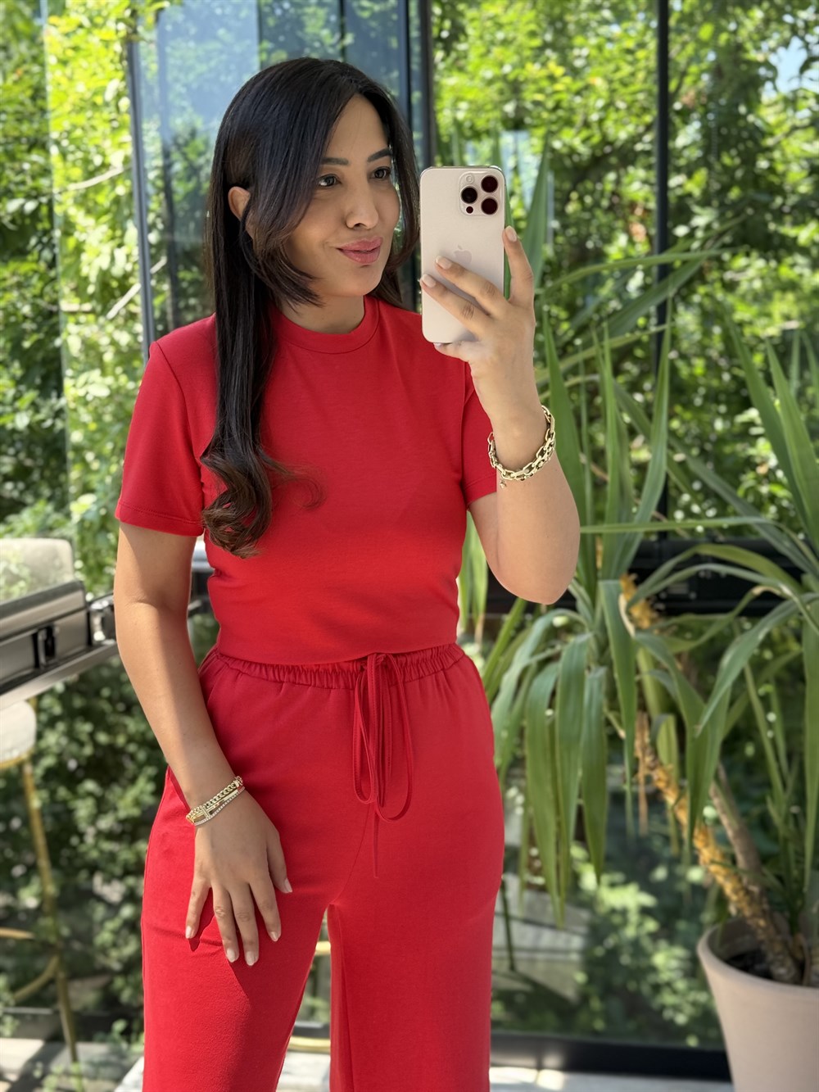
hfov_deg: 30.3
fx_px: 1514
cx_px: 410
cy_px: 546
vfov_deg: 39.7
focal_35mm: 48
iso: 100
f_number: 1.78
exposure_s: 1/242
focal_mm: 6.76
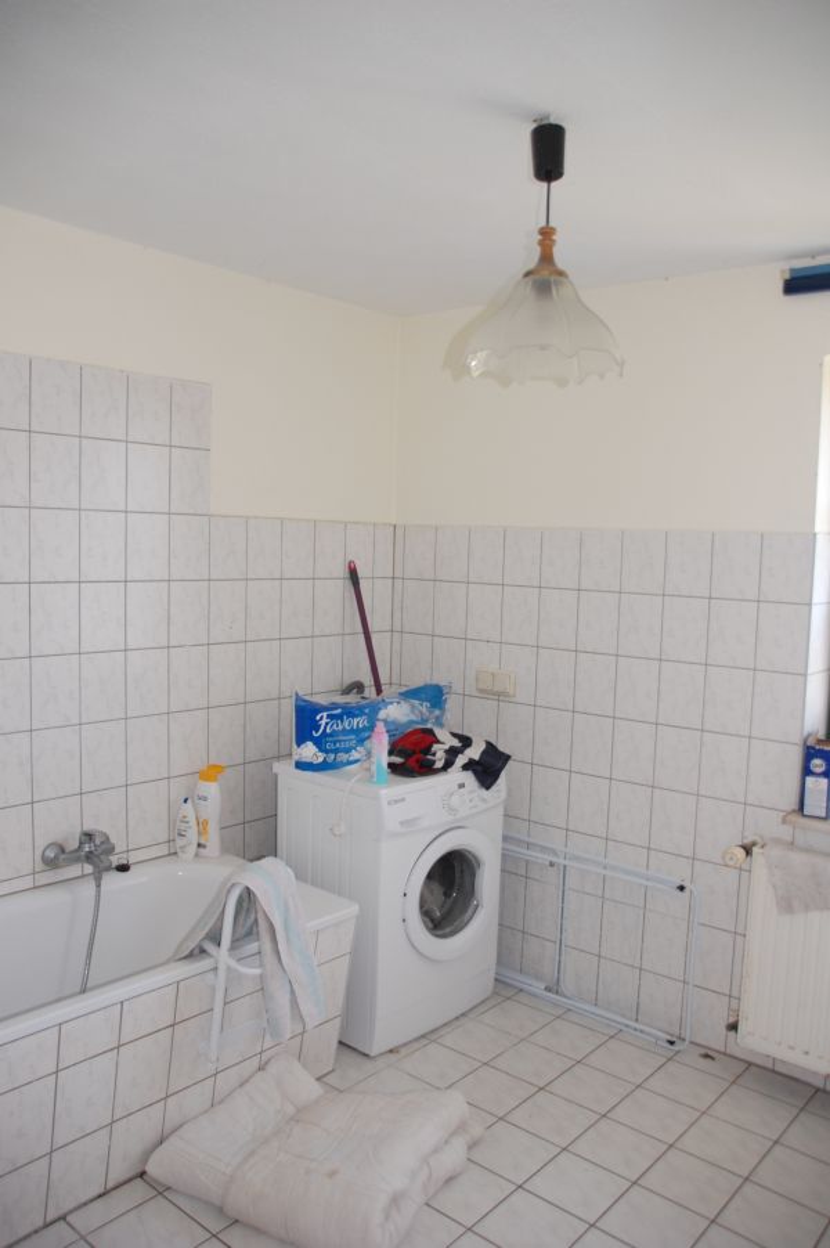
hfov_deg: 47.9
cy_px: 624
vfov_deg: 67.4
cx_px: 415
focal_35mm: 27
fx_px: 935
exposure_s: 1/60
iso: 400
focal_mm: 18
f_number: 3.5
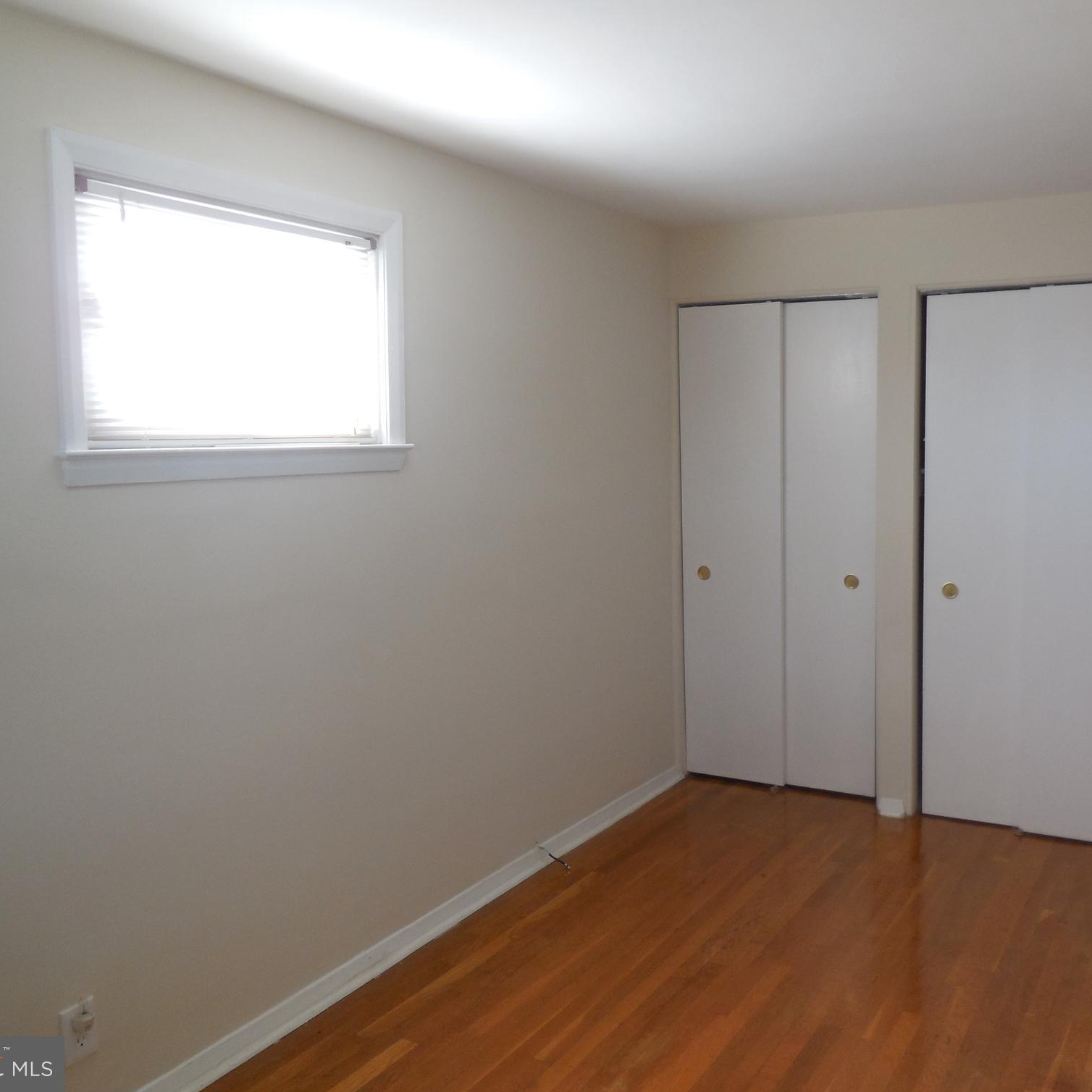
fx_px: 1071
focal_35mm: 30
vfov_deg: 54.0
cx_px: 625
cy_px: 539
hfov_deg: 53.8
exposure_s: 1/30
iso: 140
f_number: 3.1
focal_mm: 4.5
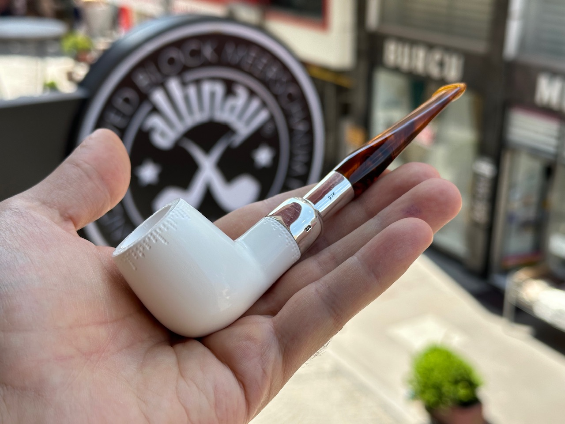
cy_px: 212
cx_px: 282
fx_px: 783
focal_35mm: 48
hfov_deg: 39.7
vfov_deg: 30.3
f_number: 1.78
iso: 64
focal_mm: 6.86
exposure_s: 1/1323
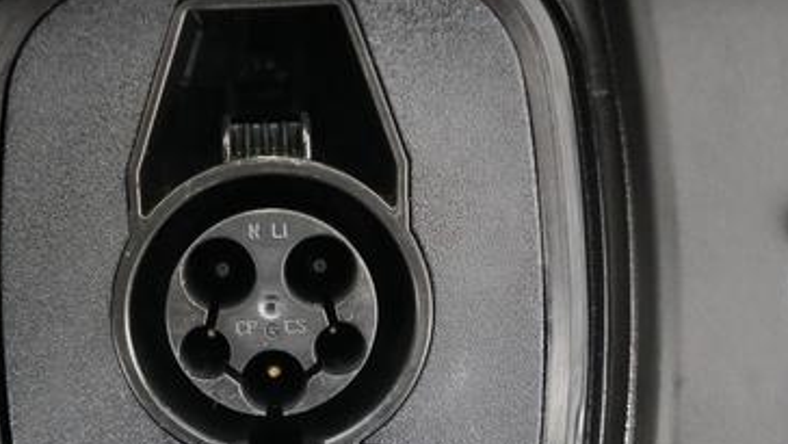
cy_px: 312
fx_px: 961
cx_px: 258
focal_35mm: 46
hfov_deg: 43.9
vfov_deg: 25.8
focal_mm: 25
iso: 12800
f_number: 2.8
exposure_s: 1/40
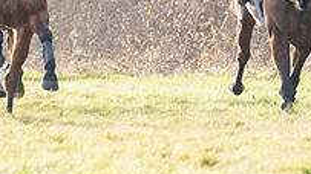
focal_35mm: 1494
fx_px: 12315
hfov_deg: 1.4
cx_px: 150
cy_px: -14
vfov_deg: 0.8
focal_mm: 190
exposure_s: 1/1600
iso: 800
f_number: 5
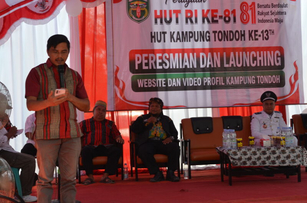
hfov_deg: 27.0
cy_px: 102
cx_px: 154
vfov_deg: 18.1
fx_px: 638
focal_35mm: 75
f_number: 6.3
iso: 200
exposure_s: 1/160
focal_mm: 50
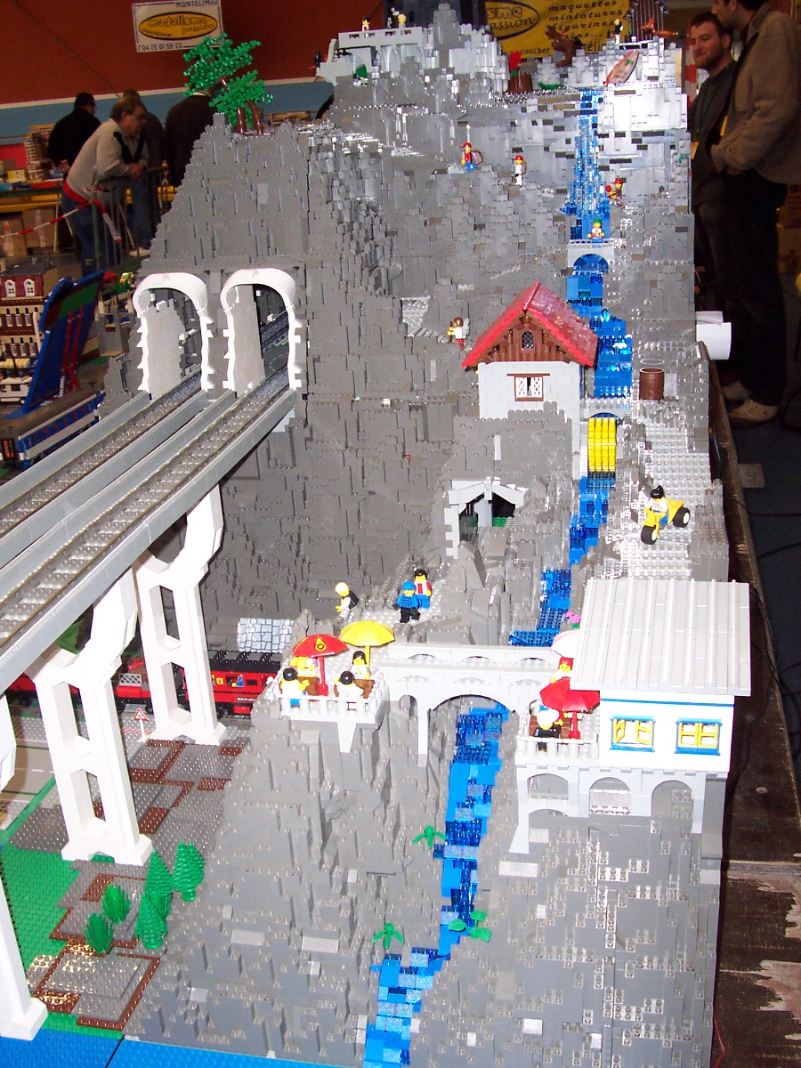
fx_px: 1142
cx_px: 400
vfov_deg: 50.1
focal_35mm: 37
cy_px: 534
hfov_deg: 38.7
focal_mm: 5.6
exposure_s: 1/60
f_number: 2.8
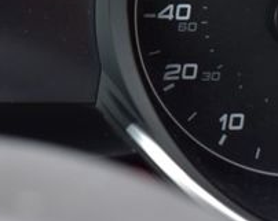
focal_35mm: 129
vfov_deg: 11.7
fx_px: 1064
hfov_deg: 14.4
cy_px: -7
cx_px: -66
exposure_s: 1/15
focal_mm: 29
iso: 400
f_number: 6.3
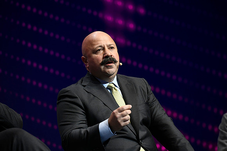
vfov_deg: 6.9
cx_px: 114
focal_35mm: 200
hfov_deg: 10.3
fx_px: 1261
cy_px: 76
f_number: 4.5
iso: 1600
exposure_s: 1/160
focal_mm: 200
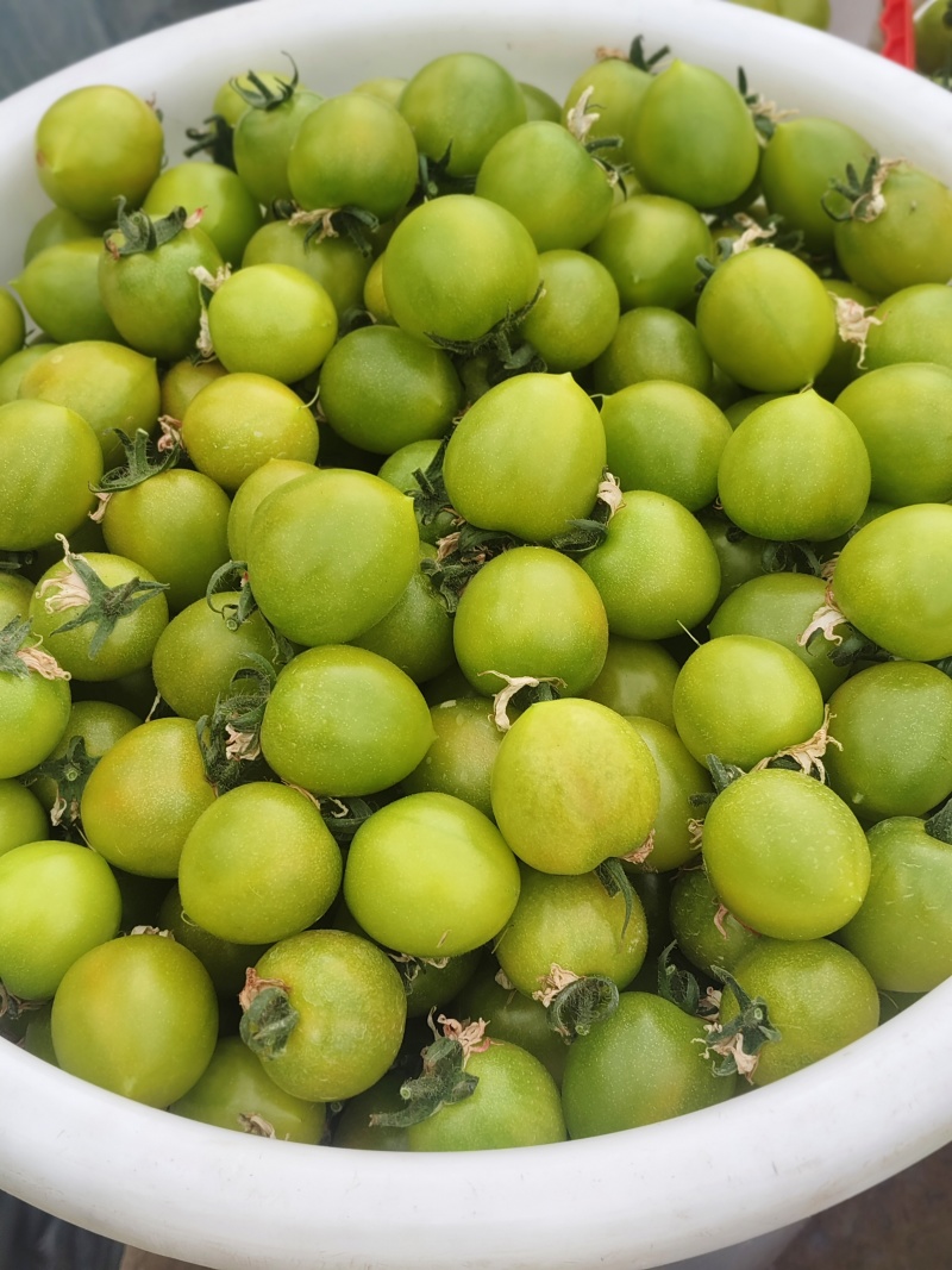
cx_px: 476
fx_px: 1724
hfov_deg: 30.9
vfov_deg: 40.4
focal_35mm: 47
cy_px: 635
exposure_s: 1/100
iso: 86
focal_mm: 5.56
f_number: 4
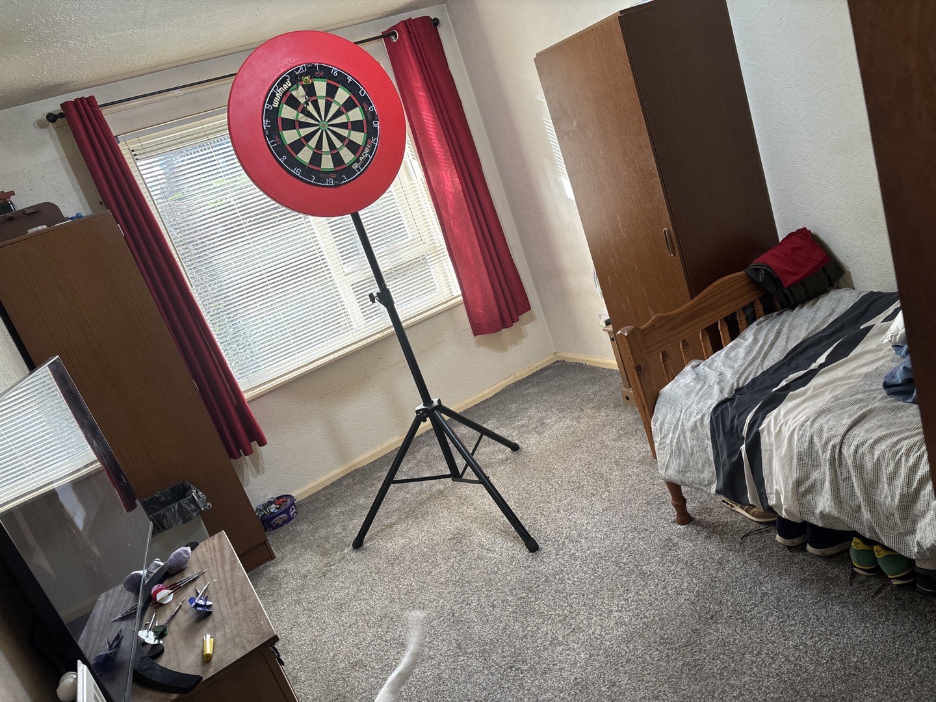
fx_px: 703
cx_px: 468
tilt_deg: -14.2
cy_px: 351
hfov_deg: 67.3
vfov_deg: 53.1
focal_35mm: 26
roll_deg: +19.1
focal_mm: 5.96
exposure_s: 1/50
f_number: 1.6
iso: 80
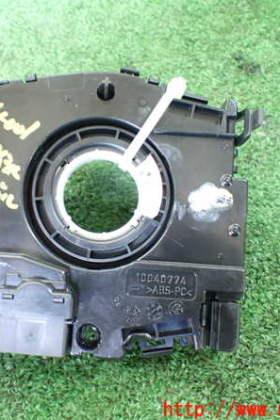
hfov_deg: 31.6
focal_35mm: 42
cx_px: 93
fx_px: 490
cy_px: 210
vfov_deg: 46.4
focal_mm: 5.4
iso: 1000
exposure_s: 1/30
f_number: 2.3
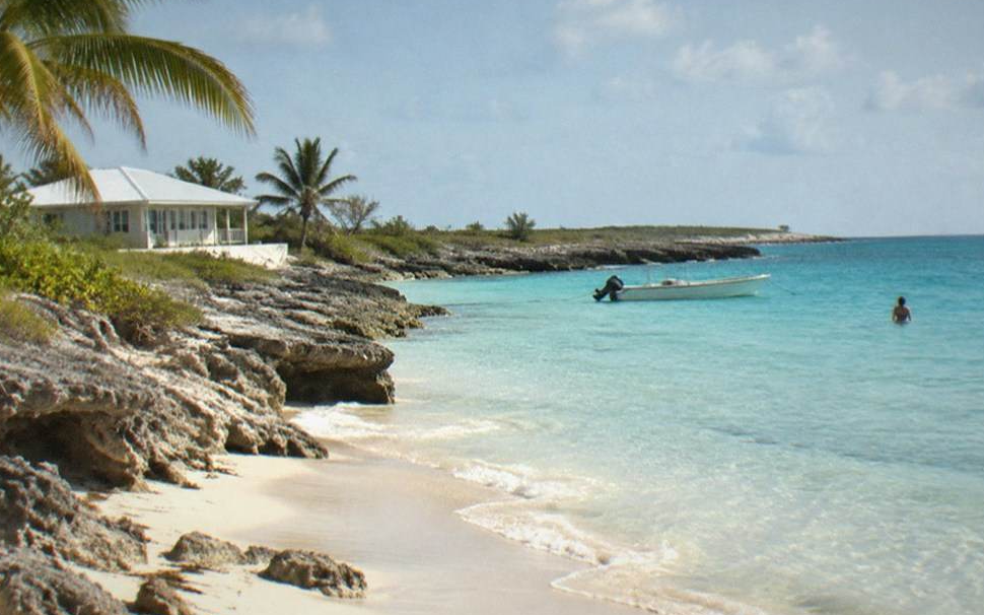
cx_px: 484
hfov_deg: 47.2
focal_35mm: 42
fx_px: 1126
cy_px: 326
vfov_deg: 30.5
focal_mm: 40
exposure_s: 1/125
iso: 100
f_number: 11
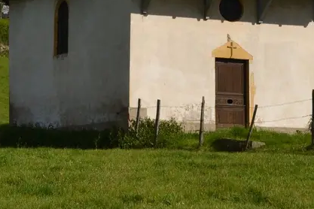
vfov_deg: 7.4
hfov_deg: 11.1
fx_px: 1605
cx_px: 79
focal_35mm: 184
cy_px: -72
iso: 100
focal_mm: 40
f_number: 9
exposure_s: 1/320
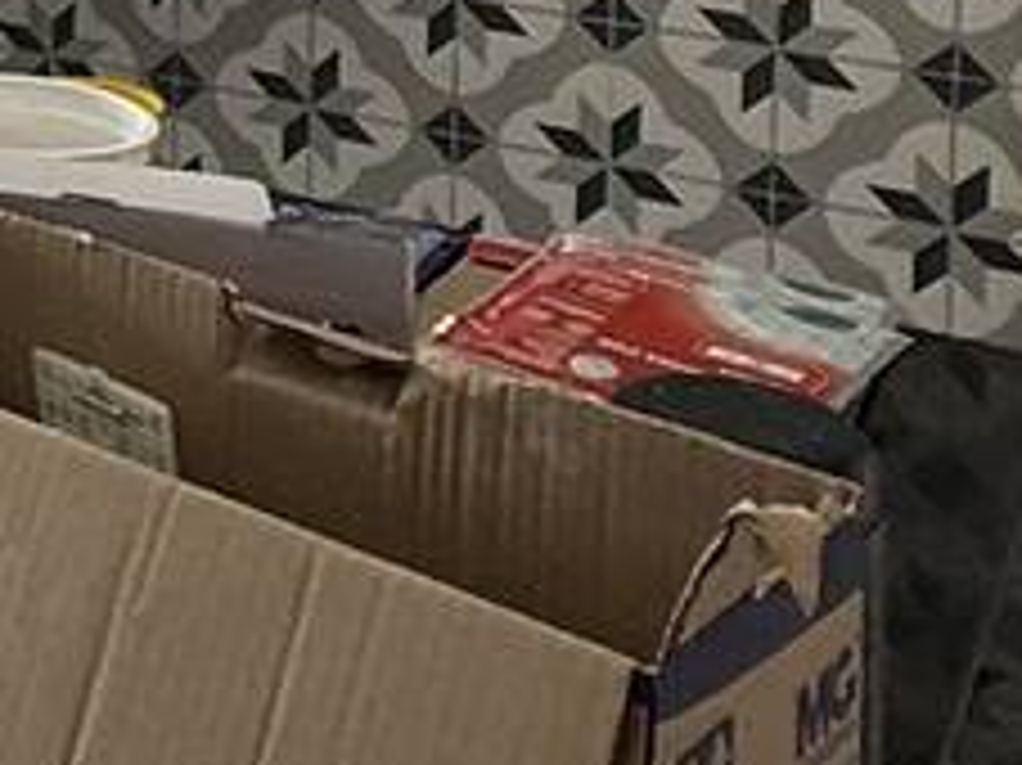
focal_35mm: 89
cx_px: -756
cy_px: -590
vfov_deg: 14.6
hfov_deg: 18.0
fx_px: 2626
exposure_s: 1/130
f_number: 2.2
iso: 50
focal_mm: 2.22
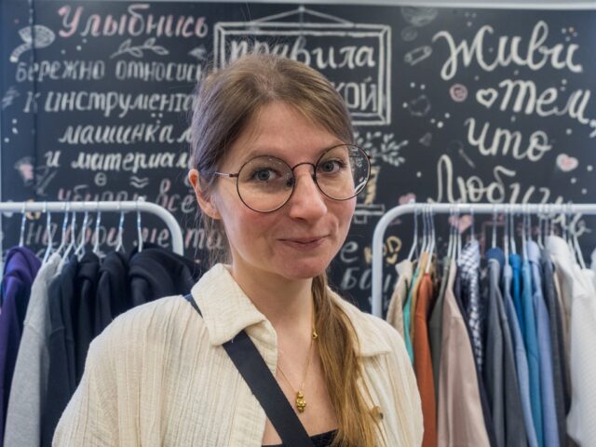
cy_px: 224
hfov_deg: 56.8
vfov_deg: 44.2
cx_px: 298
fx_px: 551
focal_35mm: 32
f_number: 3.2
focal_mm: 16
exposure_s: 1/100
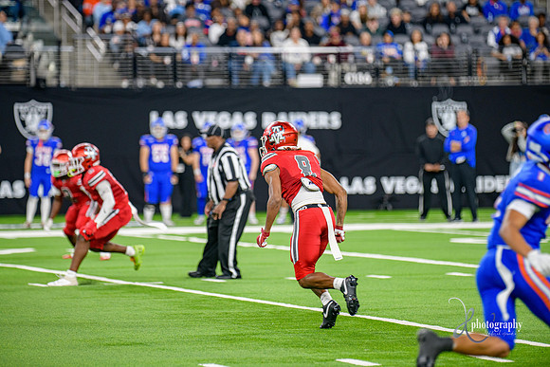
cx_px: 275
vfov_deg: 6.2
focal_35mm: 220
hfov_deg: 9.4
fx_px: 3362
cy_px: 184
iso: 1000
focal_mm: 220
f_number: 2.8
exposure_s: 1/400
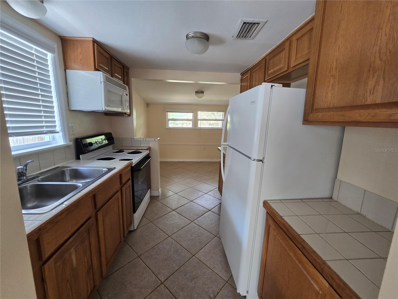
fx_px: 149
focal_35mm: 13
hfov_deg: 106.2
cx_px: 199
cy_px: 150
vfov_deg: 89.9
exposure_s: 1/60
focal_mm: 2.2
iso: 200
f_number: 2.2
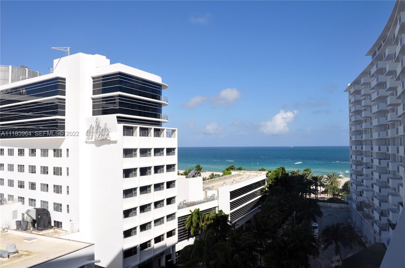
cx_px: 202
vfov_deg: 43.5
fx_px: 337
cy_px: 134
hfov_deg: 62.0
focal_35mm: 30
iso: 200
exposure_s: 1/400
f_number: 11
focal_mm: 20
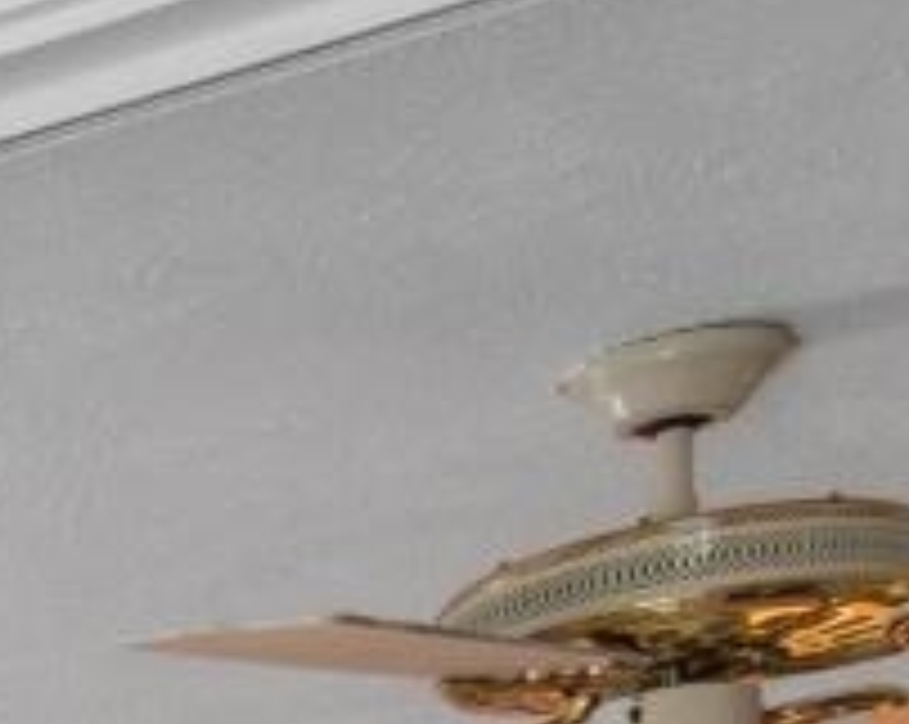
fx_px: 3036
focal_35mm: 113
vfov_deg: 11.1
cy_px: 1821
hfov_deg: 8.5
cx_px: -2610
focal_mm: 10
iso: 100
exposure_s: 1/30
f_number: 4.5
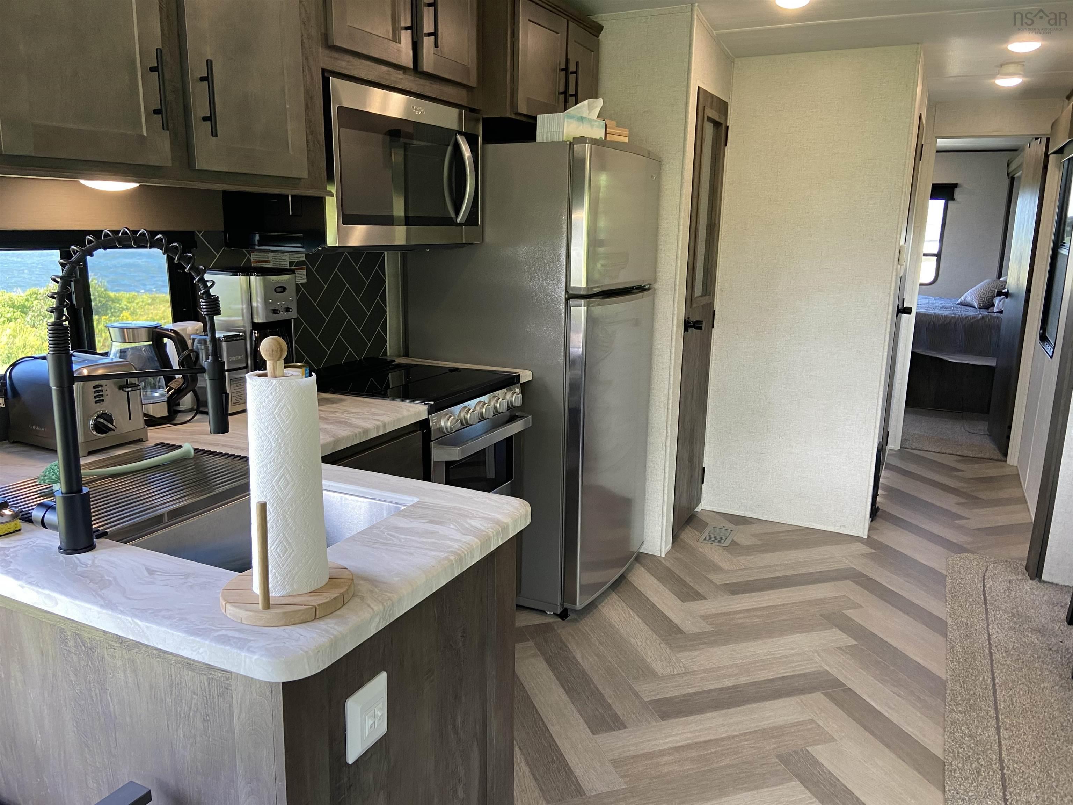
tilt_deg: -12.7
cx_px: 536
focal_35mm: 26
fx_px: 806
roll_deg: -0.4
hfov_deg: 67.3
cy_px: 402
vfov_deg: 53.1
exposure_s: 1/86
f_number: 1.8
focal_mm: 4.25
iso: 125
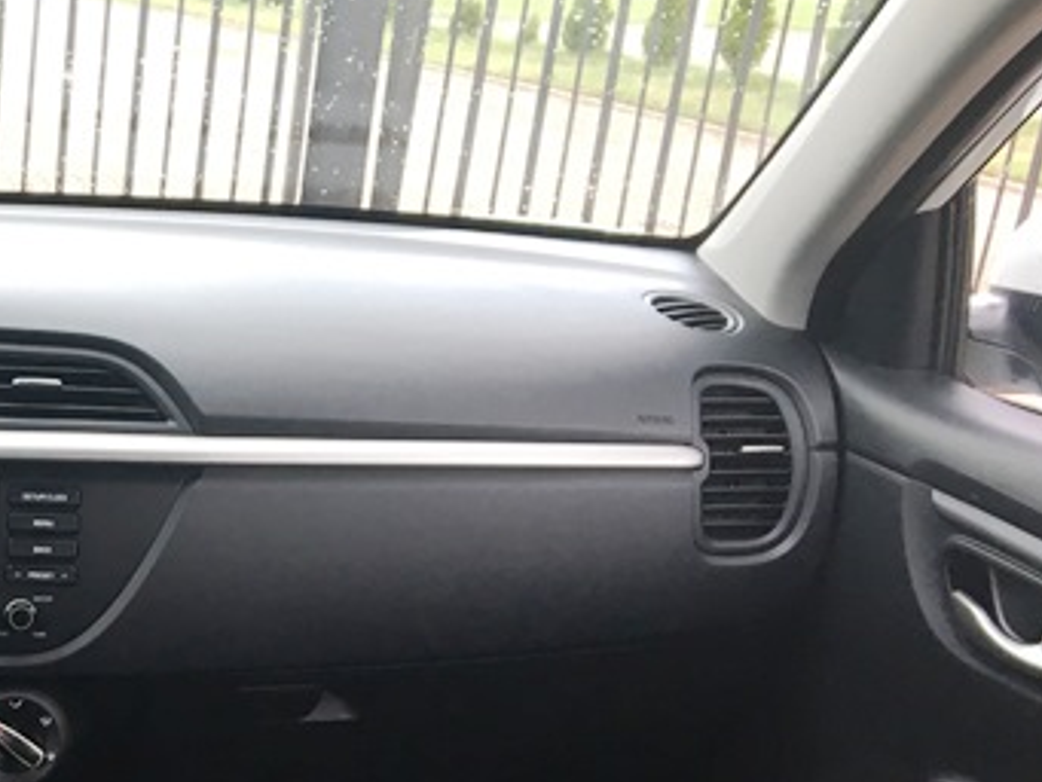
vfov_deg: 21.1
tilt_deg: -20.9
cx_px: -138
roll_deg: -1.9
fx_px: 2048
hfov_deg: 26.1
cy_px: 721
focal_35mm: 68
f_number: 2.2
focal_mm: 4.15
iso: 32
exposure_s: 1/33
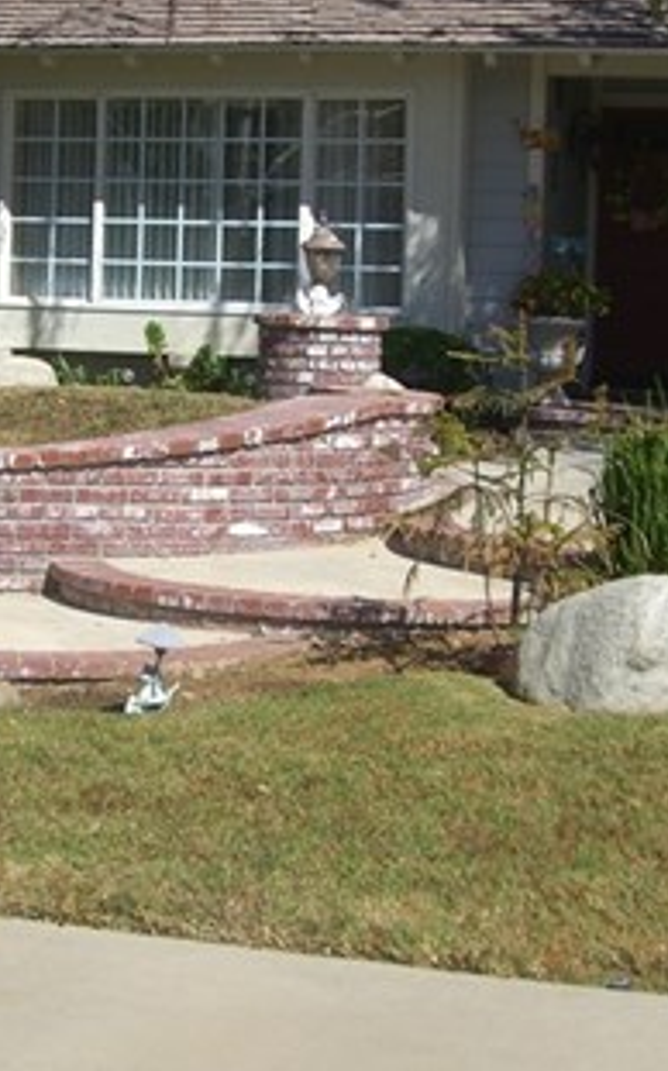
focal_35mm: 83
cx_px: 189
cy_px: 468
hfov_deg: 15.7
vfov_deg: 24.9
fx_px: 2421
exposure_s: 1/800
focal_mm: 6.2
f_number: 4.3
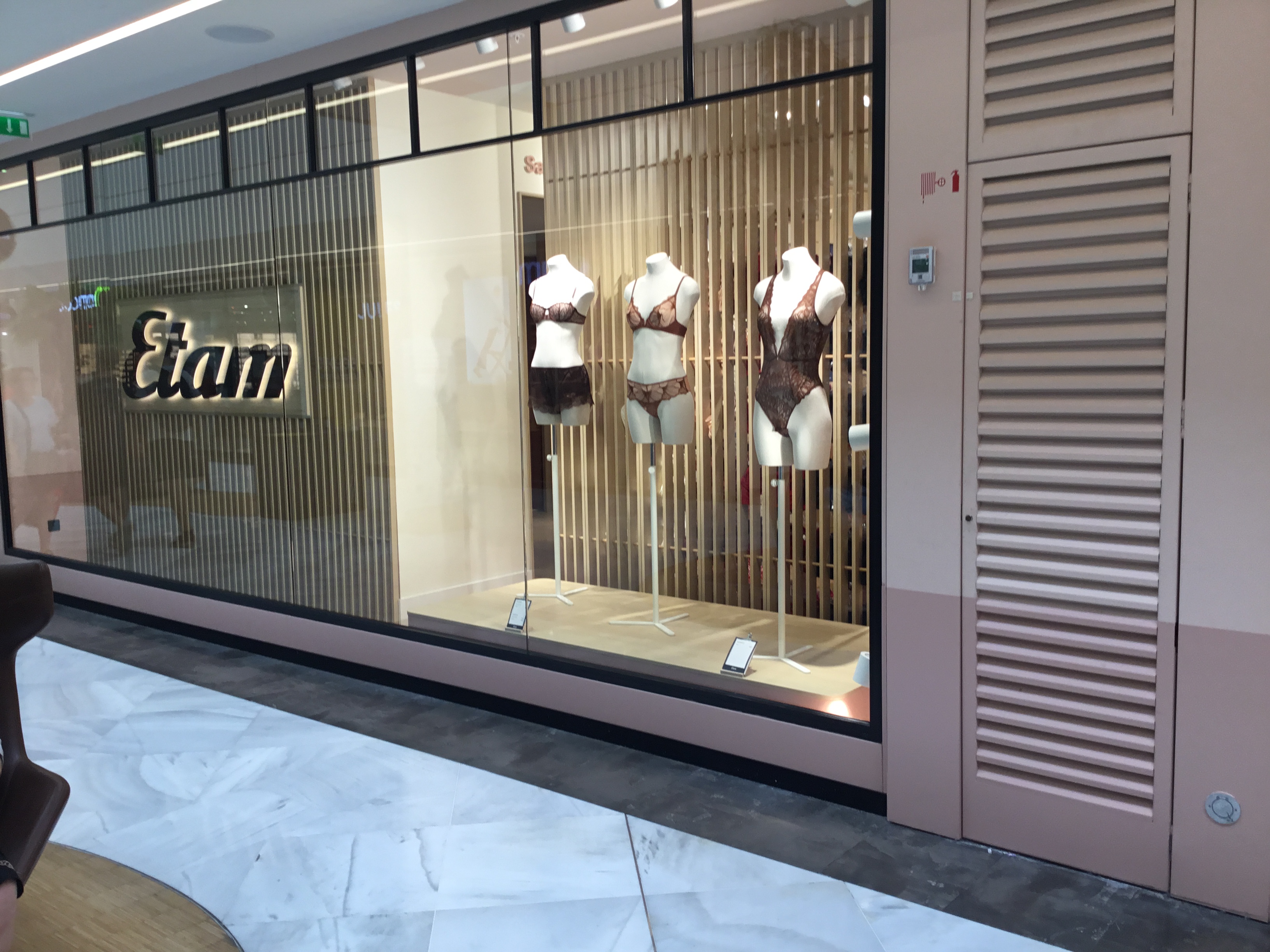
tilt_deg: -7.1
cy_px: 476
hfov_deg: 58.4
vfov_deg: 45.4
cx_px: 635
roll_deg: +2.2
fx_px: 1137
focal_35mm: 31
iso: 25
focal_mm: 3.3
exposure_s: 1/50
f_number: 2.4
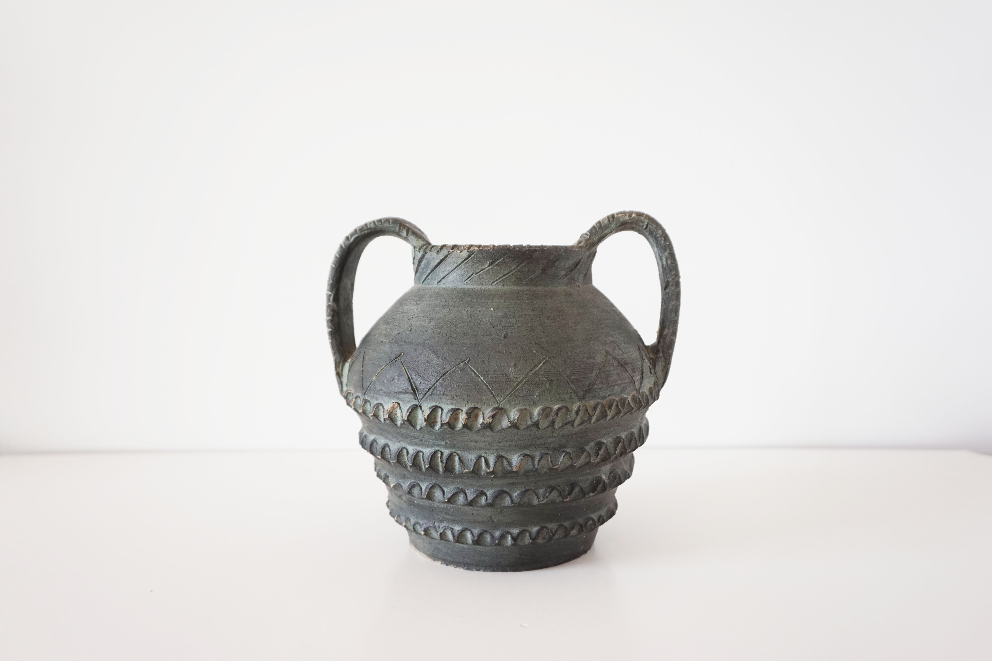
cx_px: 496
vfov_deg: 43.6
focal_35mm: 30
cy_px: 330
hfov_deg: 62.0
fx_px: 826
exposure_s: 1/60
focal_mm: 20
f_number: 4
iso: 125
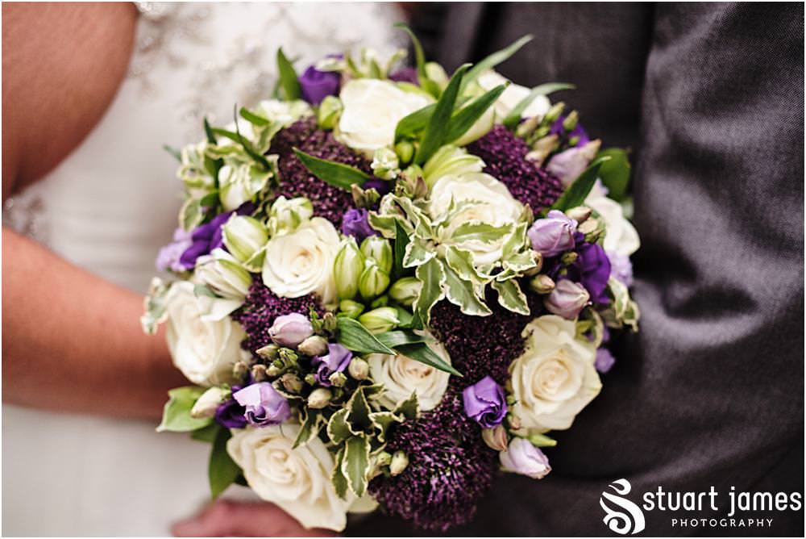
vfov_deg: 25.6
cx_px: 403
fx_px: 1187
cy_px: 270
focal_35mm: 53
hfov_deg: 37.5
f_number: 2.2
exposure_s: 1/800
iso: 1000
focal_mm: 35
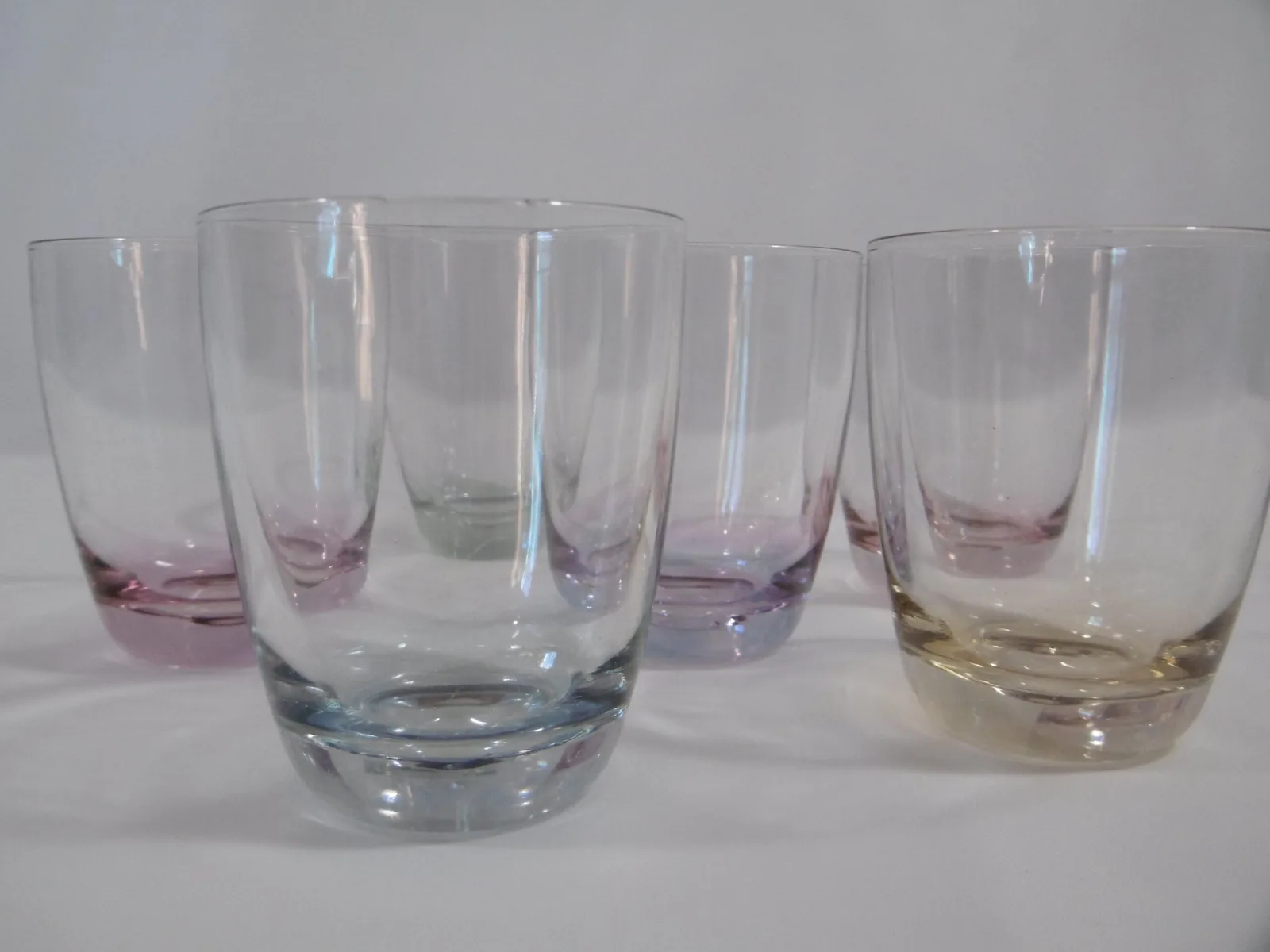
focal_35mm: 32
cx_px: 635
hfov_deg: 56.8
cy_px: 476
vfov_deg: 44.2
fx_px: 1174
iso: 200
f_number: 3.5
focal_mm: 5.8
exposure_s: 1/60
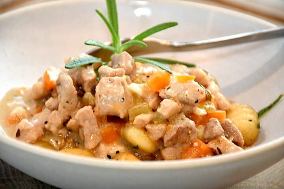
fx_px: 1657
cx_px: 142
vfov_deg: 6.5
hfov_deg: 9.8
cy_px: 94
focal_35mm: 210
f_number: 5.6
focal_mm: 140
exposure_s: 1/60
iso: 400
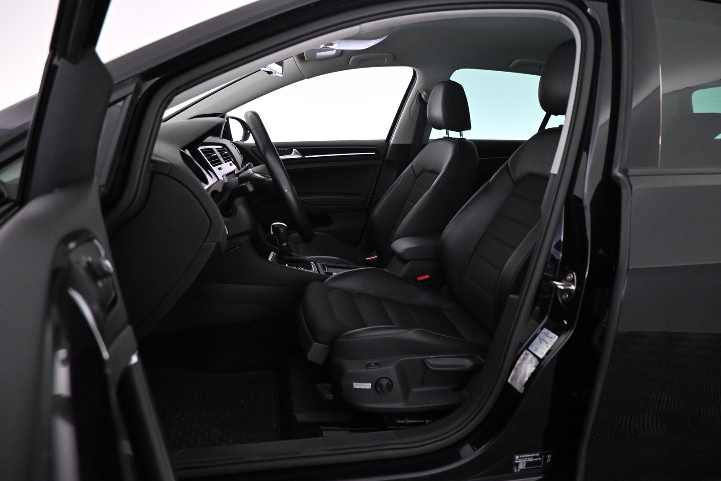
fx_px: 481
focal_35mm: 24
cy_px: 240
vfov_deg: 53.1
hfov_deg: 73.7
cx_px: 360
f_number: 3.5
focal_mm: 16
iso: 3200
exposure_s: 1/80
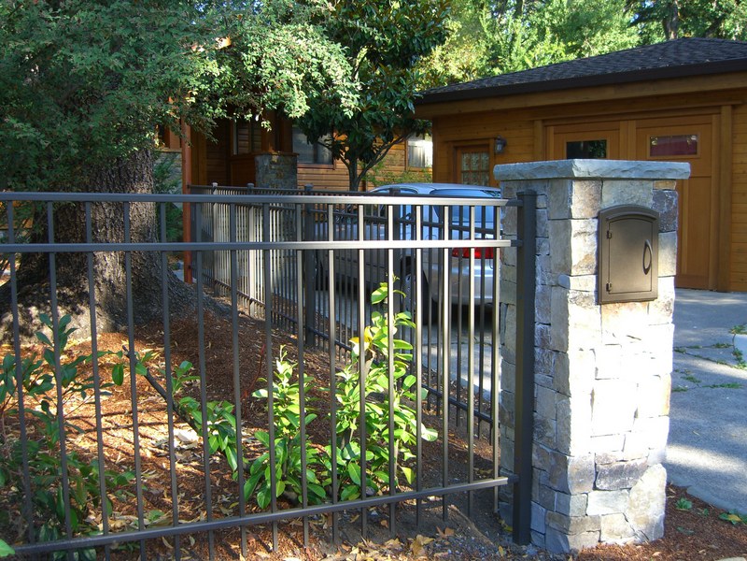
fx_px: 820
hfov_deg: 49.0
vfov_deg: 37.7
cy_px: 280
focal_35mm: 38
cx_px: 374
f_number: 2.8
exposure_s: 1/125
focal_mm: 7.9
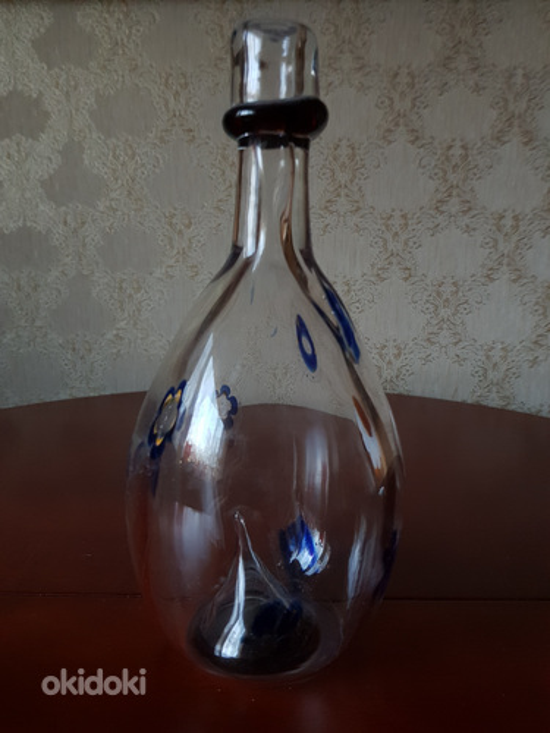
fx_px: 551
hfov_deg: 53.1
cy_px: 366
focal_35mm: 26
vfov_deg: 67.3
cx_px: 275
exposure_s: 1/10
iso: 250
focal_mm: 4.2
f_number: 1.7
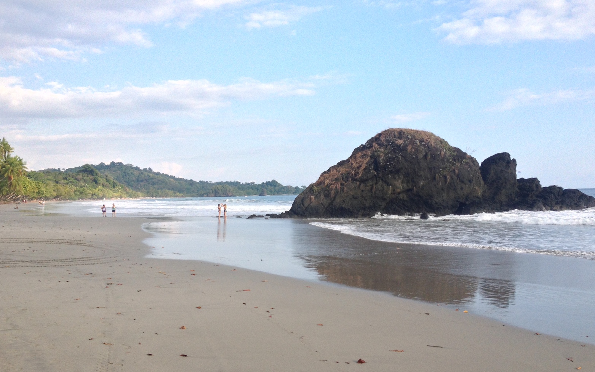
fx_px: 616
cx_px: 298
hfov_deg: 51.5
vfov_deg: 33.6
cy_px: 187
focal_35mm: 38
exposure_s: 1/1082
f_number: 2.4
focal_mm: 4.28
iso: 50
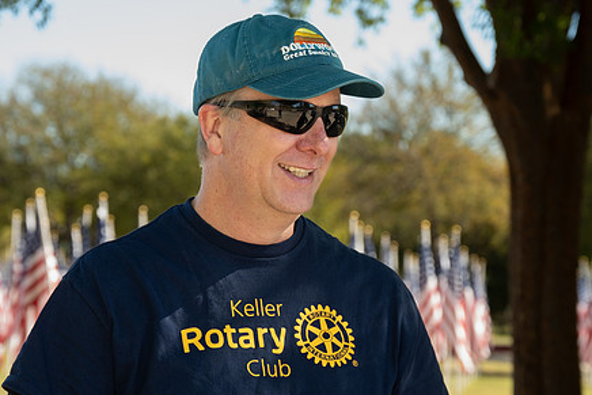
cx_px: 297
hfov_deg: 16.4
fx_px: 2056
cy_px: 241
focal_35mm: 125
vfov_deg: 11.0
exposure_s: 1/250
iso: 360
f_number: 6.3
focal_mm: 84
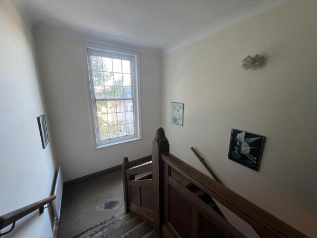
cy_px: 119
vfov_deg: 89.9
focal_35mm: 13
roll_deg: +1.8
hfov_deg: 106.2
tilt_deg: -11.0
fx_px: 119
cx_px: 158
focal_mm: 1.57
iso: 125
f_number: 1.8
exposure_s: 1/100
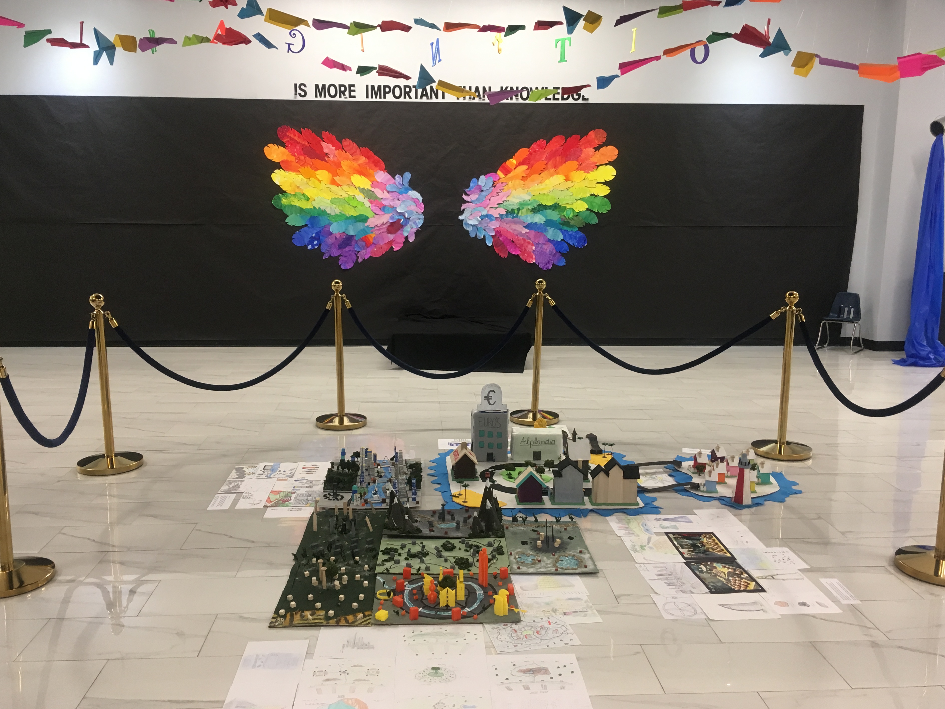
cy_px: 345
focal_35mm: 31
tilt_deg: -9.8
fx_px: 846
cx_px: 468
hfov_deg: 58.4
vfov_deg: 45.4
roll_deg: -0.2
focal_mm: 4.15
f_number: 2.2
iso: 80
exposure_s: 1/30
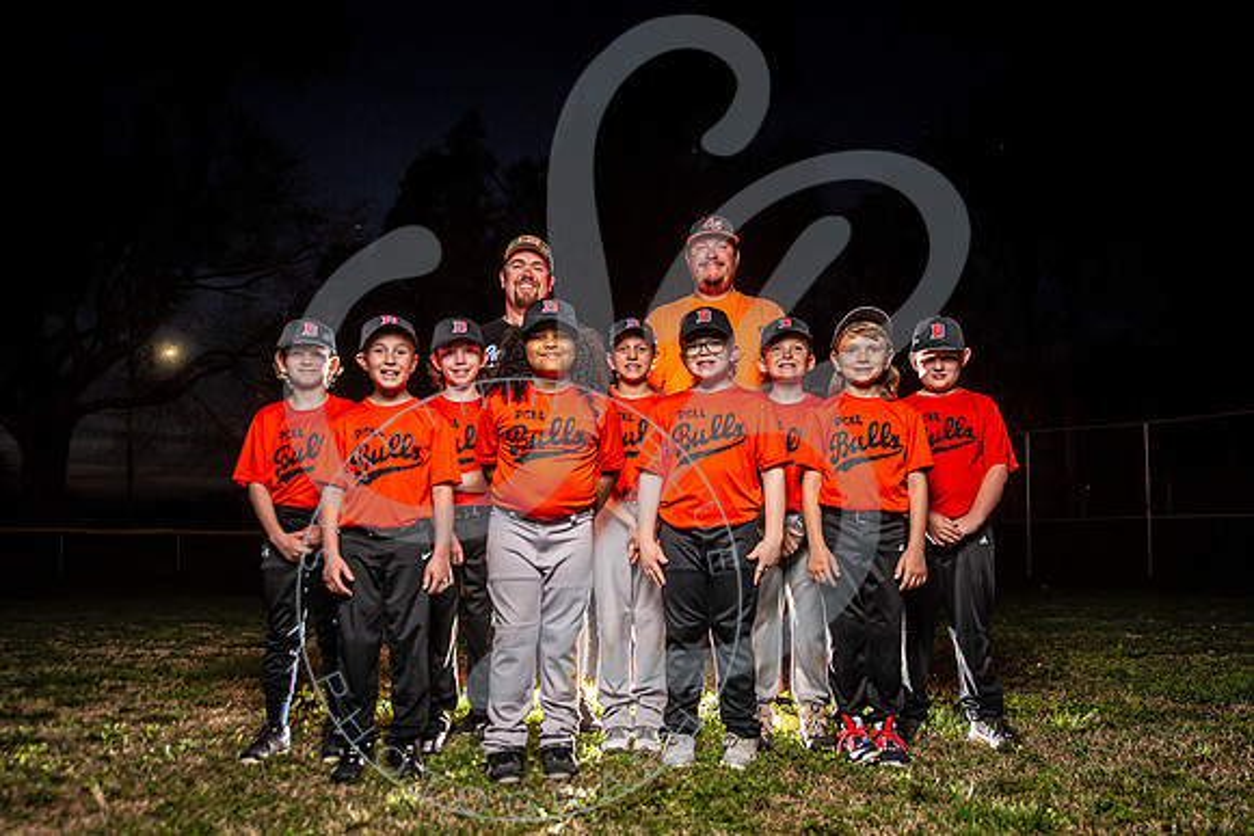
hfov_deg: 63.3
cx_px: 649
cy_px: 506
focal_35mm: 29
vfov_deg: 44.5
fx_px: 1017
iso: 400
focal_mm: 24
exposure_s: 1/200
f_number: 4
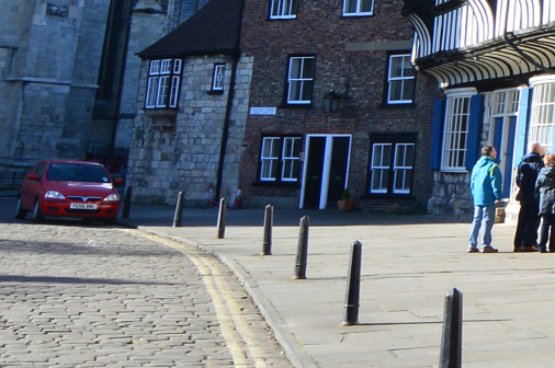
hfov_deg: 19.2
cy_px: -96
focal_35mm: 85
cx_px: 950
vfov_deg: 15.3
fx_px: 1309
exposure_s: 1/100
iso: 200
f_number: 11
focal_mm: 14
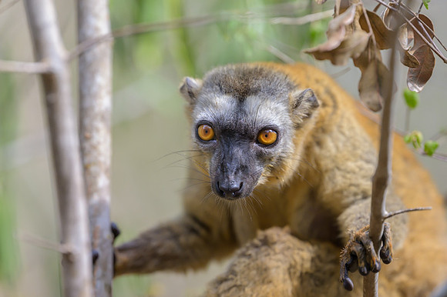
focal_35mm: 400
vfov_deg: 3.4
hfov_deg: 5.2
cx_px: 224
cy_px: 148
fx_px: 4964
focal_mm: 400
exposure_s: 1/1250
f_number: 3.5
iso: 1250
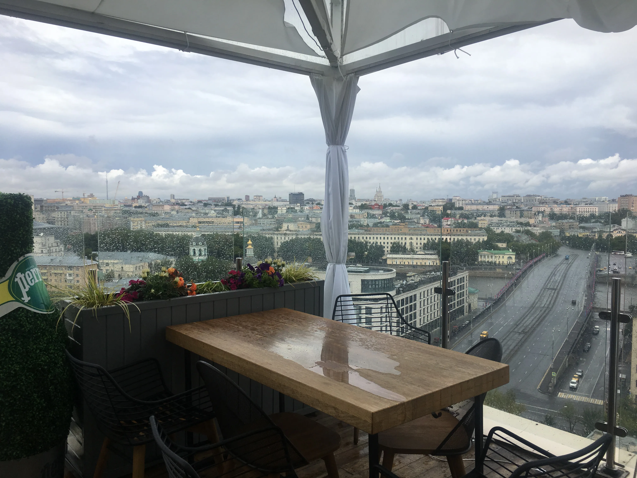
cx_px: 318
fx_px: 534
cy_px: 239
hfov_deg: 61.7
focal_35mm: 29
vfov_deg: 48.2
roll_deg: +0.2
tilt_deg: -3.6
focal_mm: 4.15
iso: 25
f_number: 2.2
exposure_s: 1/1832
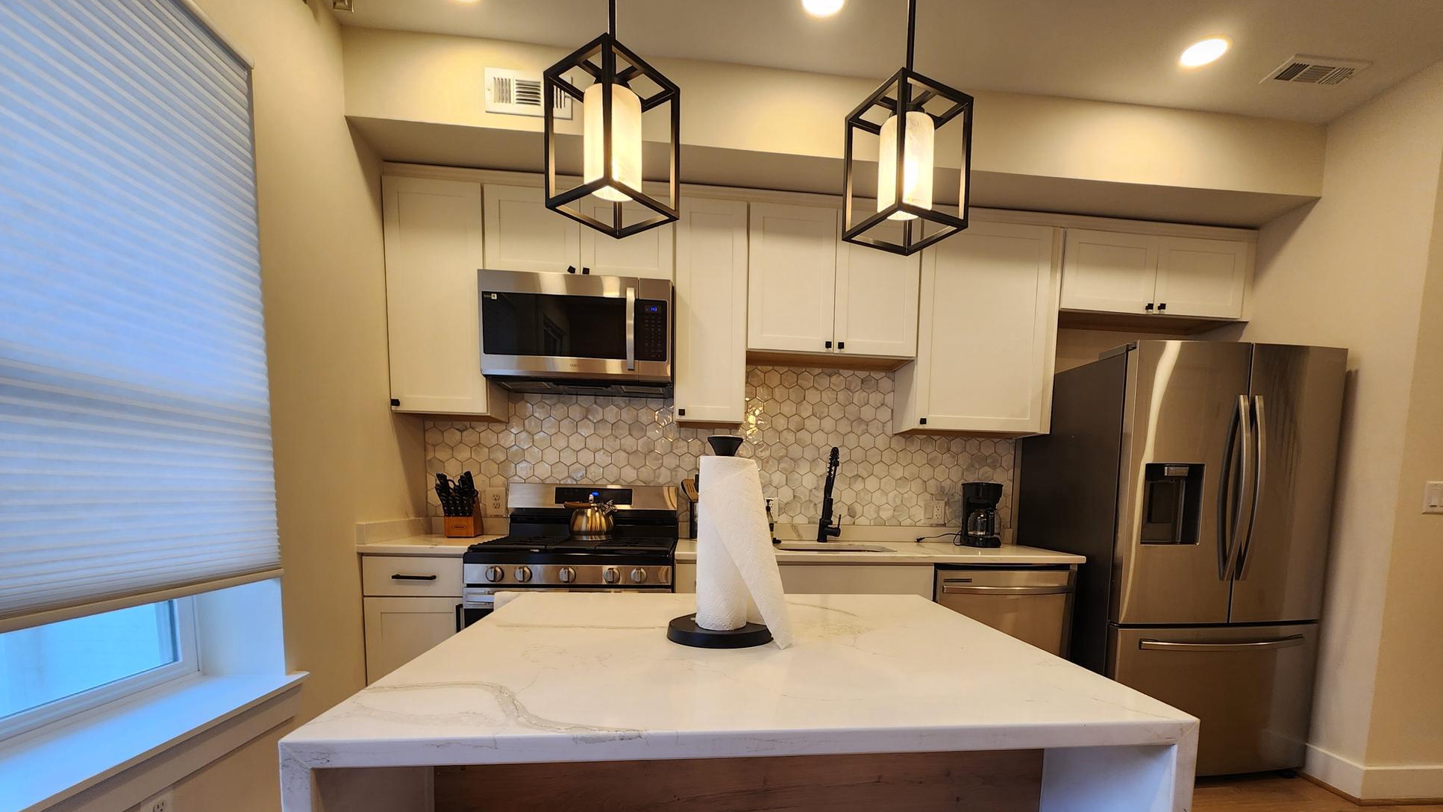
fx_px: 574
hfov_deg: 102.9
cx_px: 758
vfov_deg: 68.1
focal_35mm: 15
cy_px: 555
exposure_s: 1/60
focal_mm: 2.2
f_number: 2.2
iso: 100
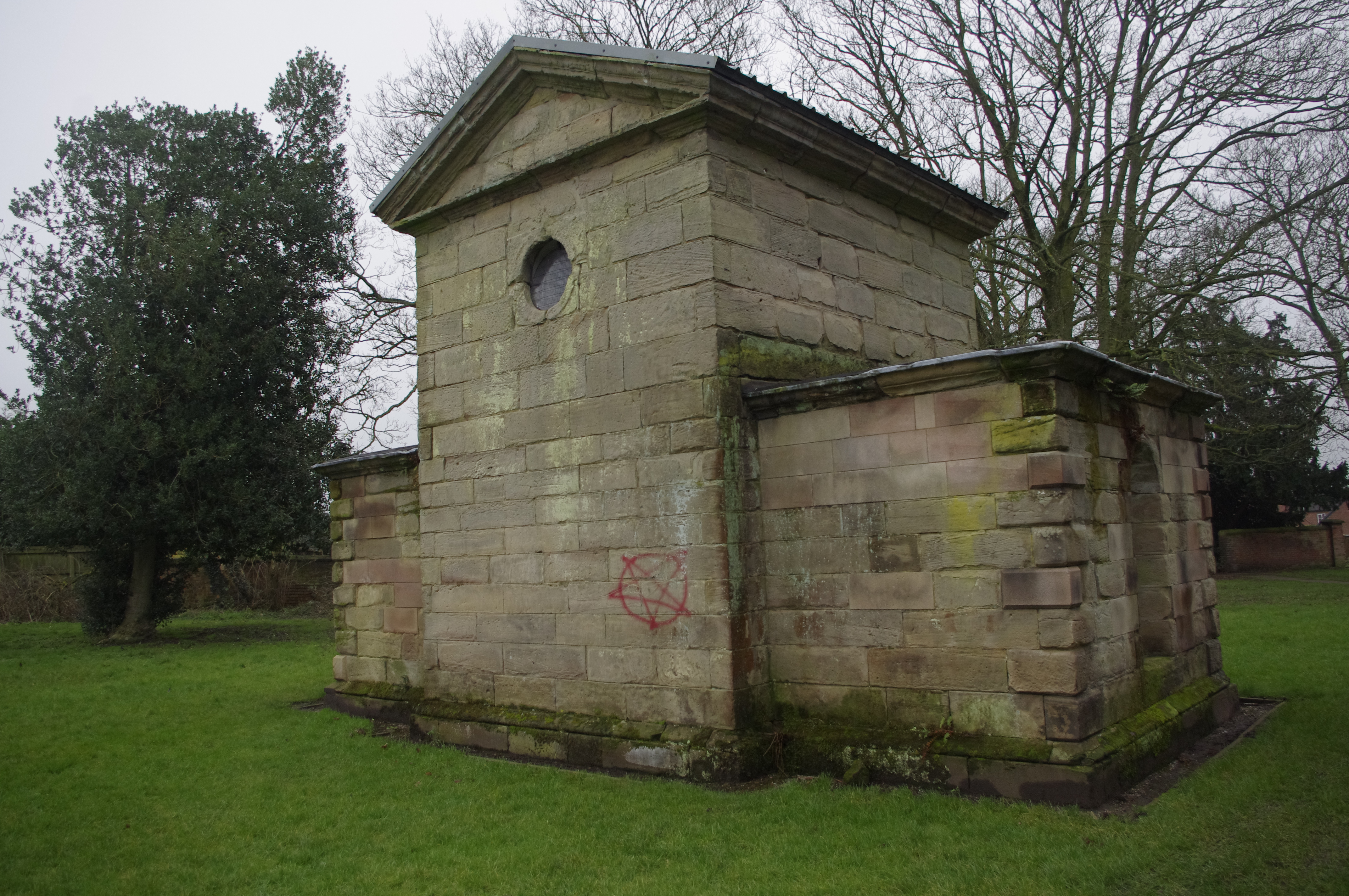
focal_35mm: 27
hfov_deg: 67.4
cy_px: 448
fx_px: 1011
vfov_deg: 47.8
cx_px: 674
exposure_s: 1/400
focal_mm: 18
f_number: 5
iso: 800
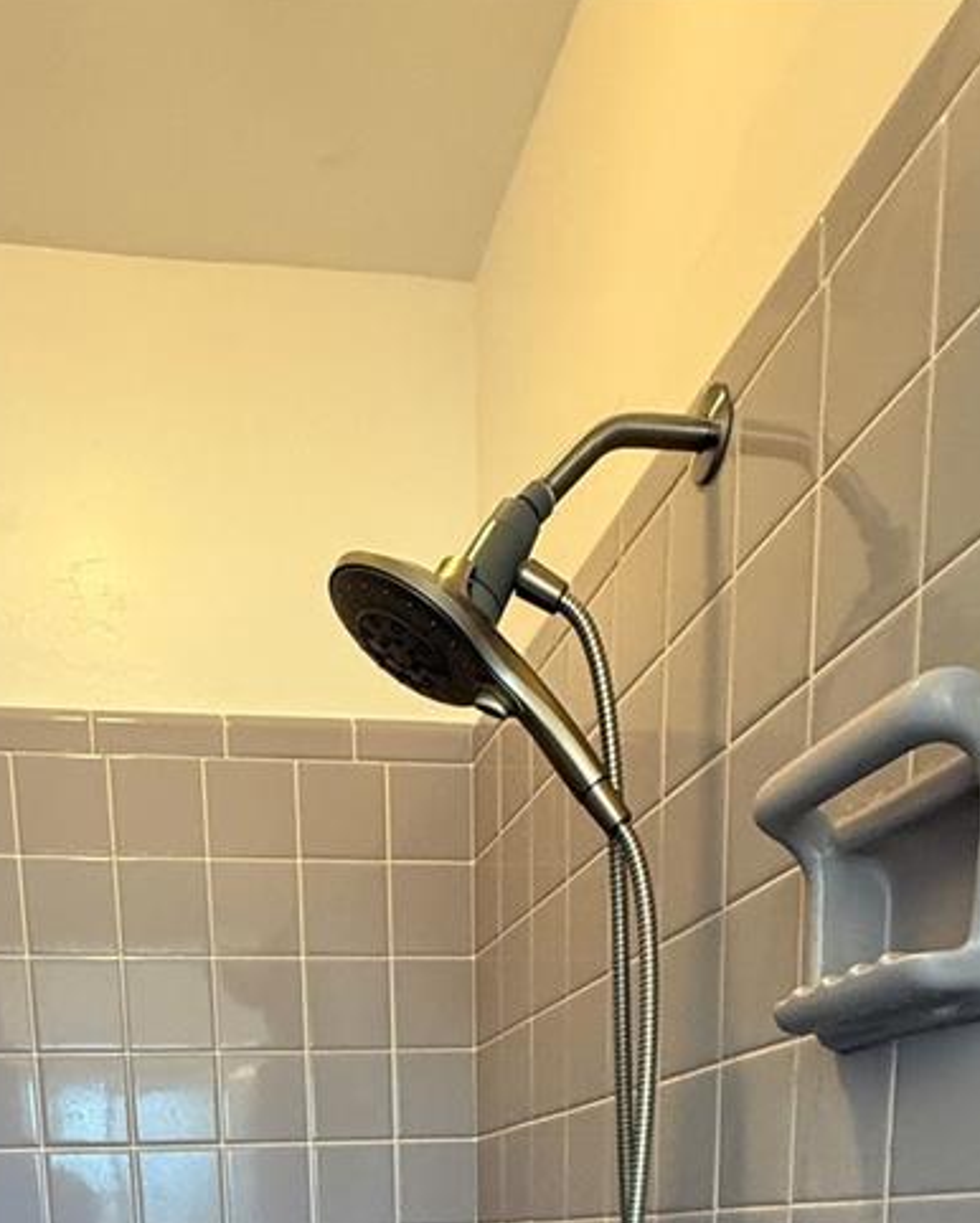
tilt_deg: -11.6
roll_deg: +2.0
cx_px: 335
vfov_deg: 37.7
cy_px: 1510
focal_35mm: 34
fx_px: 1232
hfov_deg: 42.8
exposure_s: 1/60
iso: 400
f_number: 2.2
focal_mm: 2.22
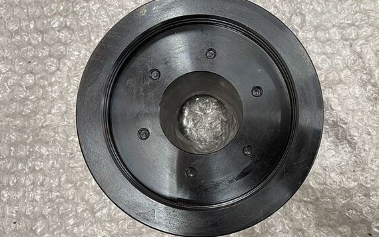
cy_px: 115
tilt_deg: -84.7
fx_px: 320
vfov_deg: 40.6
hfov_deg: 61.1
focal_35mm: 31
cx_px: 211
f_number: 1.6
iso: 100
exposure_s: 1/50
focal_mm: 5.1
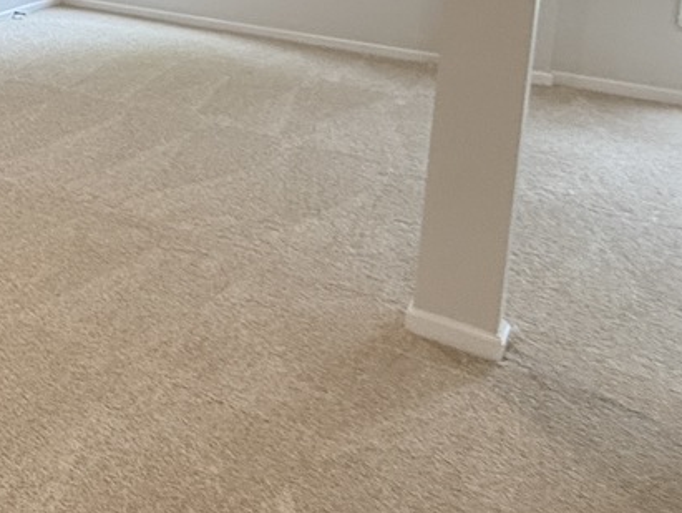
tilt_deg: -6.4
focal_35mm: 49
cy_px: -100
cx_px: -287
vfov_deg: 26.5
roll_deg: -1.3
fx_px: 966
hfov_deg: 28.5
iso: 160
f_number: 2.2
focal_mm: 2.22
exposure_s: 1/120
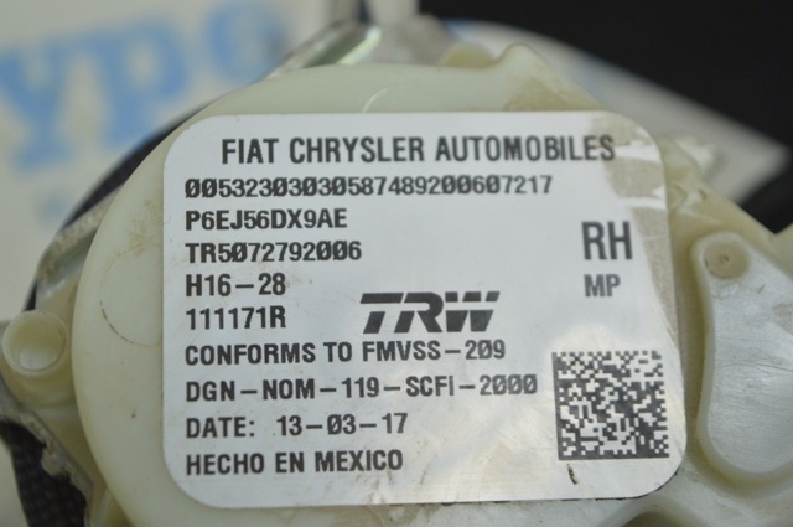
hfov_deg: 24.6
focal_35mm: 82
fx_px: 1815
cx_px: 396
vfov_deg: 16.5
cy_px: 264
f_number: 5.6
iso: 400
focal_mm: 55
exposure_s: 1/40
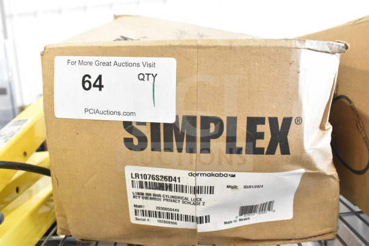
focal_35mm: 34
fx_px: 354
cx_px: 184
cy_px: 123
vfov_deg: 38.4
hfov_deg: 55.1
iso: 6400
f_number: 7.1
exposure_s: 1/200
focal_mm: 23
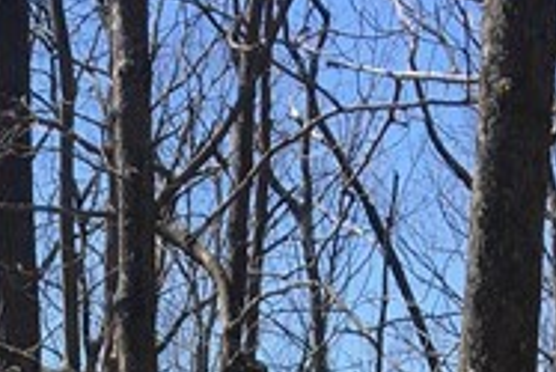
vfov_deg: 7.5
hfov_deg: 12.0
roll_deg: -2.0
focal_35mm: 165
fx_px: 2550
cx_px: -193
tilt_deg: -6.4
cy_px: 1065
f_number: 2.2
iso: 25
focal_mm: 4.15
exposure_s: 1/801
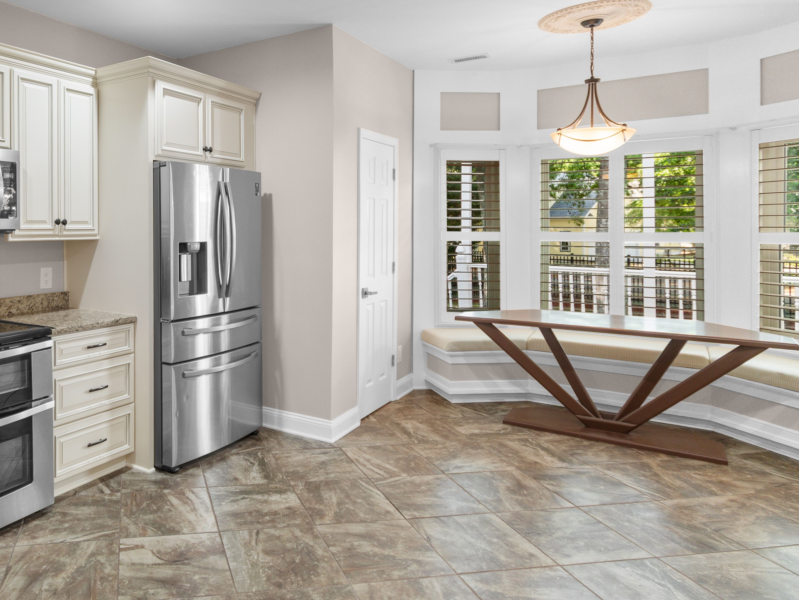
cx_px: 218
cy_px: 213
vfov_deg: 57.9
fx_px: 531
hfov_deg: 69.9
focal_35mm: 23
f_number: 4.5
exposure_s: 1.6
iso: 100
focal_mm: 10
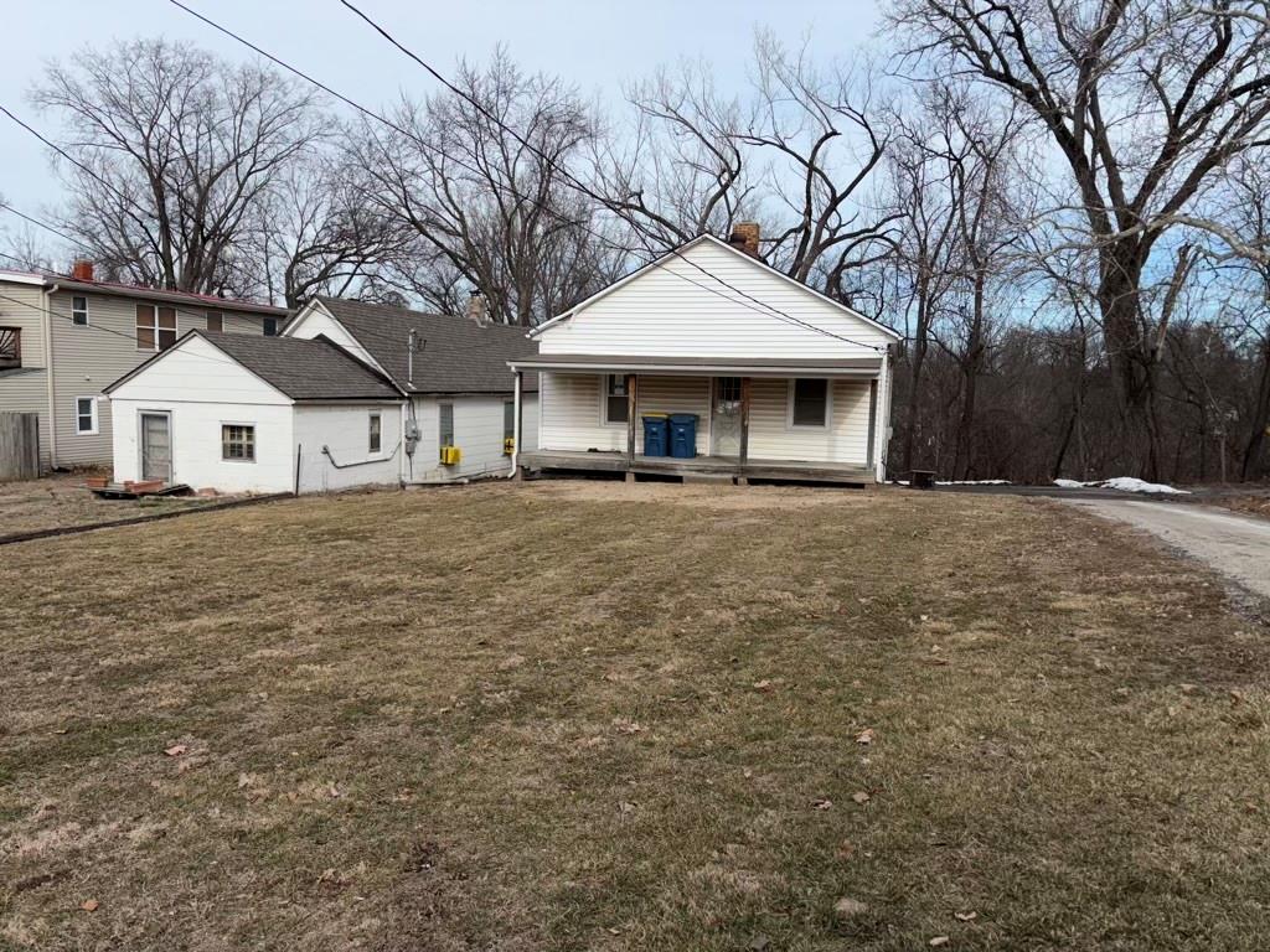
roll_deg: -1.3
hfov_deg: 67.3
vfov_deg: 53.1
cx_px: 635
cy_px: 476
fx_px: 954
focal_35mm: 26
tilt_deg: -5.6
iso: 32
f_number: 1.6
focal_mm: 5.96
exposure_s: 1/4608
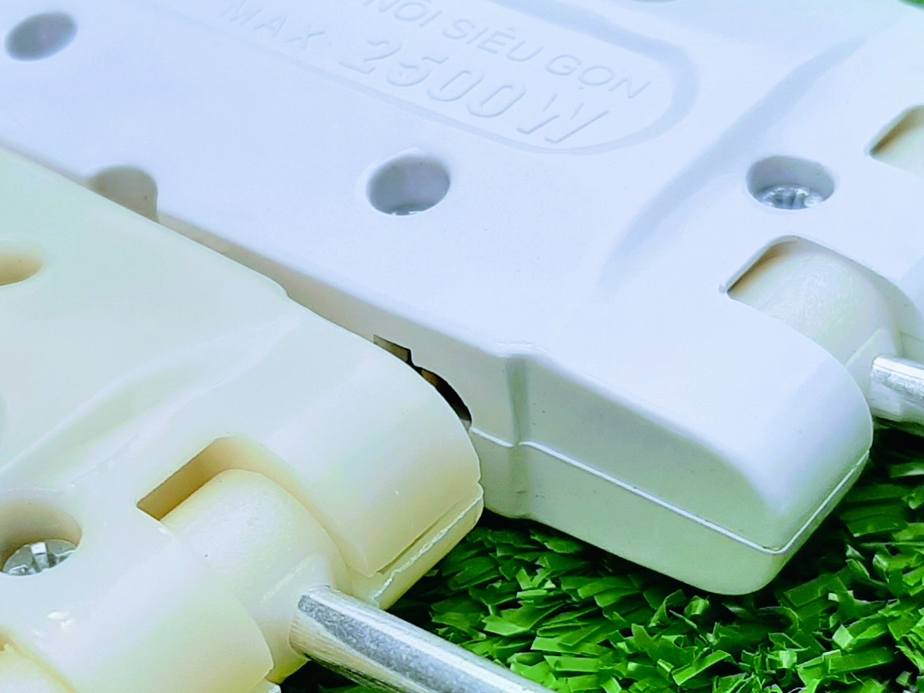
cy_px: 484
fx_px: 1708
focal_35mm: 64
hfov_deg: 30.1
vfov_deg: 22.8
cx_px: 347
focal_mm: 3.93
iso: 40
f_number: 1.7
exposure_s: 1/3086
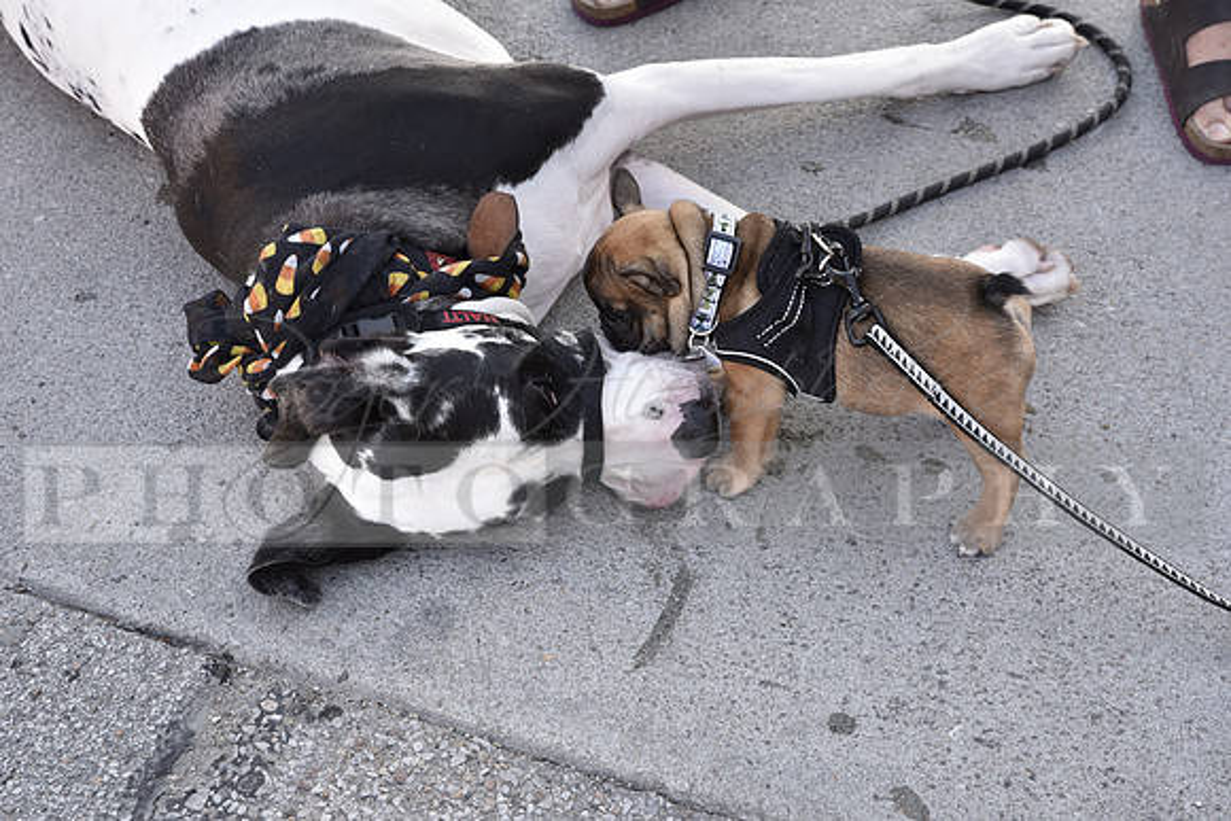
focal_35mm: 52
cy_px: 410
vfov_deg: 26.0
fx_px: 1778
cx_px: 616
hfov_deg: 38.2
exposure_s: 1/200
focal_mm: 52
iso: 800
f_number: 7.1
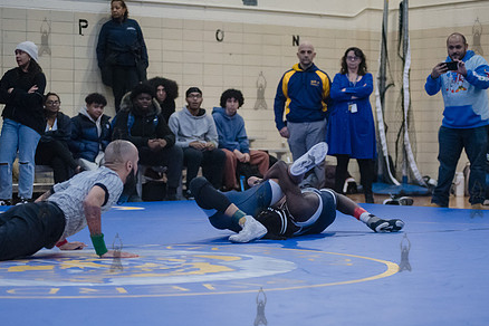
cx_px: 260
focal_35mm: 106
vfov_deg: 12.9
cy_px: 198
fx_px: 1440
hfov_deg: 19.3
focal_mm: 80
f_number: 3.2
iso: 8000
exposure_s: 1/400
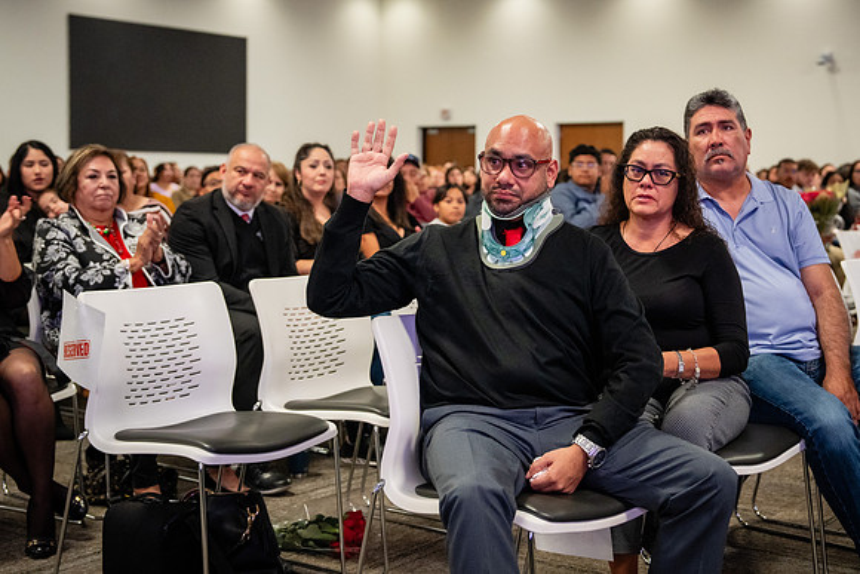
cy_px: 200
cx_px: 502
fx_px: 1320
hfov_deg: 36.0
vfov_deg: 24.4
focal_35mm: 55
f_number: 2.8
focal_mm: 42
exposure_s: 1/200
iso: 2500
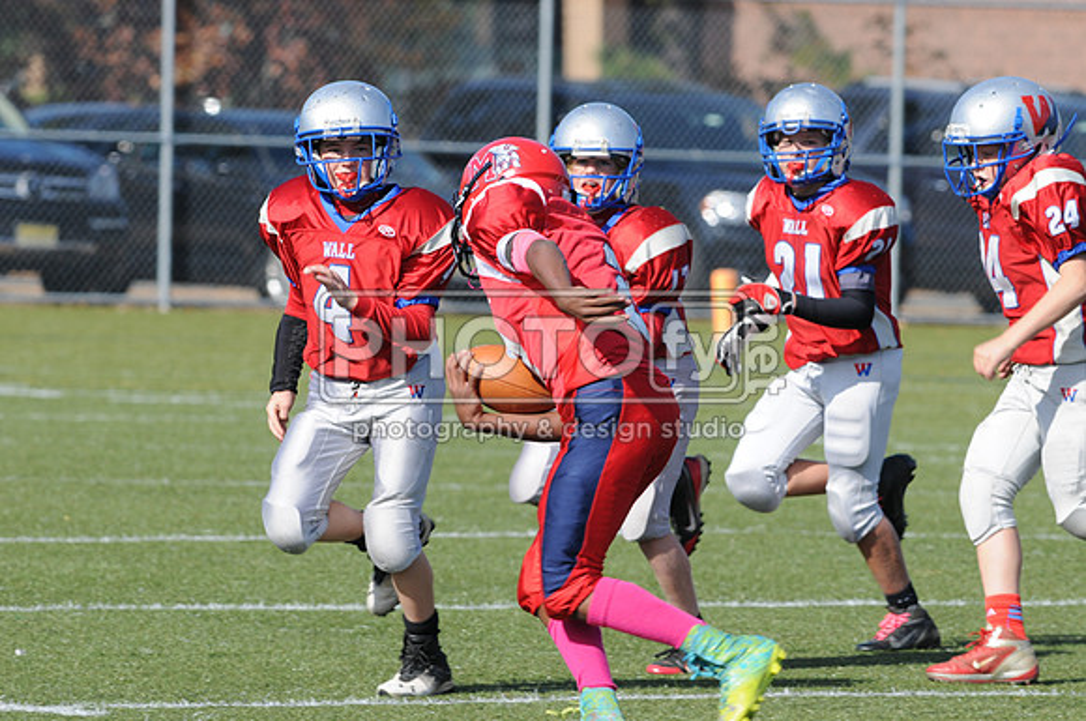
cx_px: 543
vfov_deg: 3.0
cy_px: 360
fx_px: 13556
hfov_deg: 4.6
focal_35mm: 450
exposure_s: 1/500
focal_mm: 300
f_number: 8
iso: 200
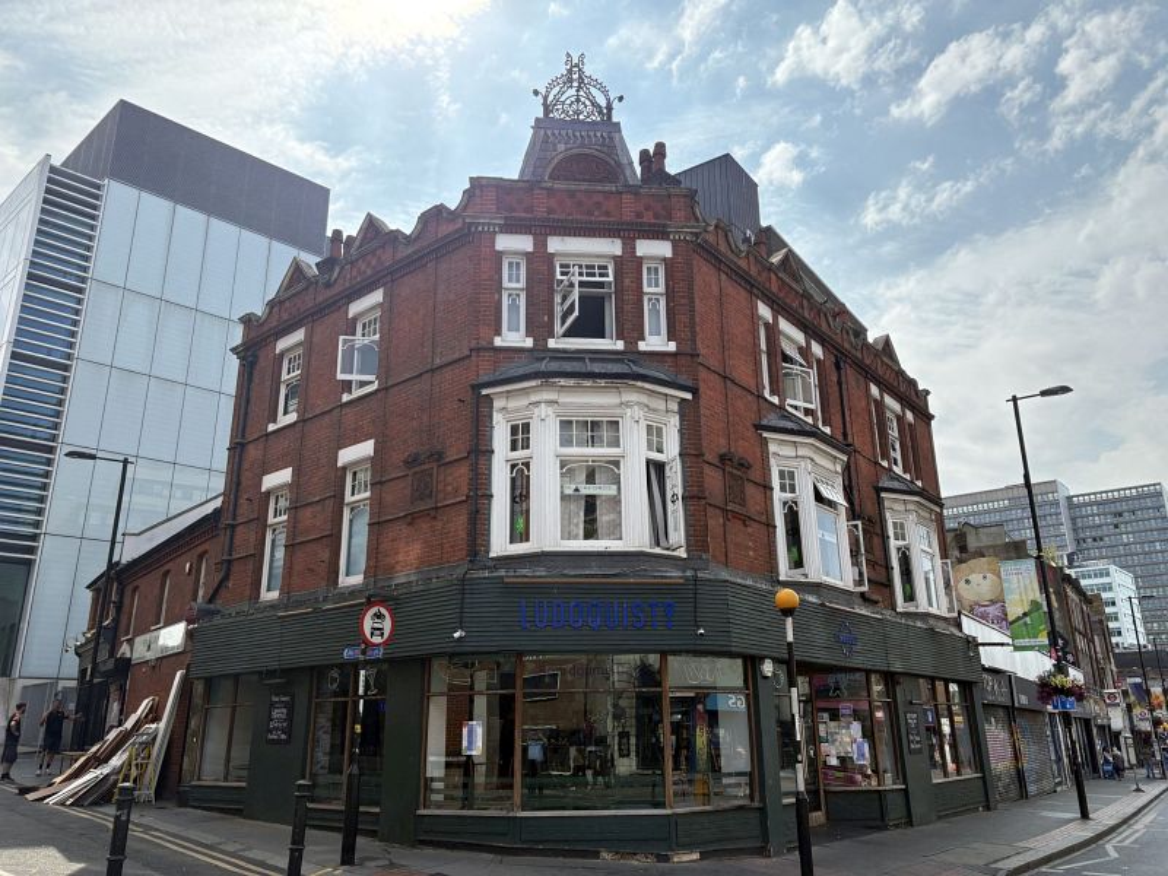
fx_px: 877
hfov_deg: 67.3
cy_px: 438
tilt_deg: +17.9
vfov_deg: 53.1
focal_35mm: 26
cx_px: 584
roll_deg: +1.0
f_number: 1.6
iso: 64
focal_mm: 5.96
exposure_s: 1/4950
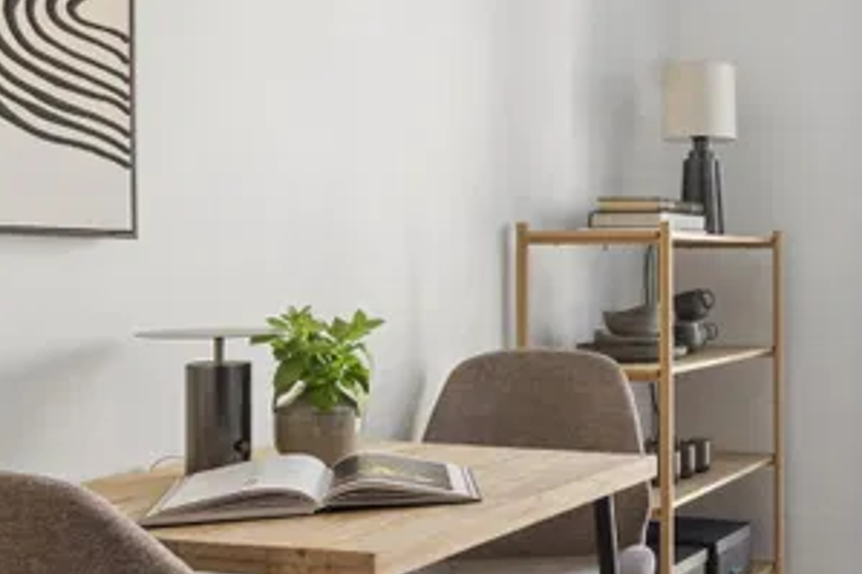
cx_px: 888
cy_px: 327
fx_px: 1077
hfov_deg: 38.1
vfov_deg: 29.8
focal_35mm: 45
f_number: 8
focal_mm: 14
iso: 200
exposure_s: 1/40
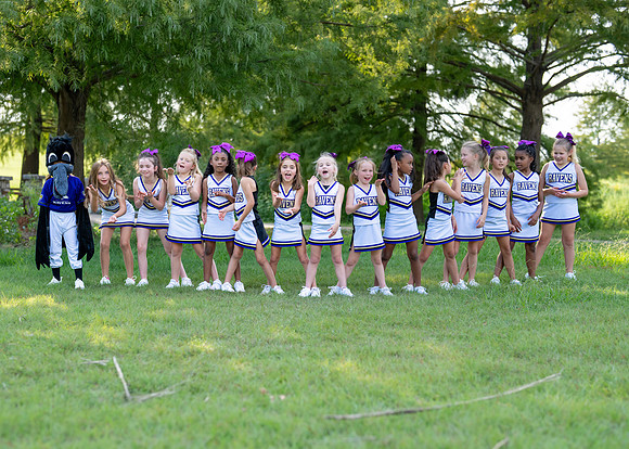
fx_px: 1034
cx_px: 294
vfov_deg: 24.5
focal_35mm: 58
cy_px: 239
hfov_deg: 33.8
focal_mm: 50
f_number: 2
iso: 125
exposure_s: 1/1250
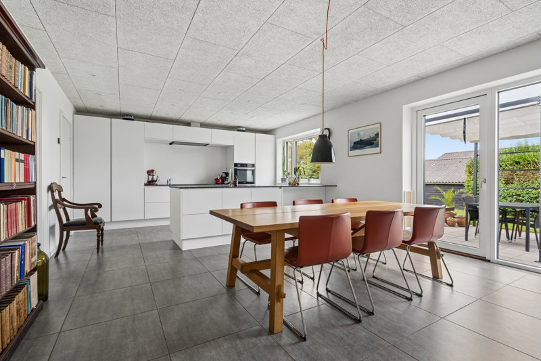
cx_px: 270
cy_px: 180
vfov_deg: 73.7
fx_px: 240
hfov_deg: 96.7
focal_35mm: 16
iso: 400
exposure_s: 1/2.5
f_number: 6.3
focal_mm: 16
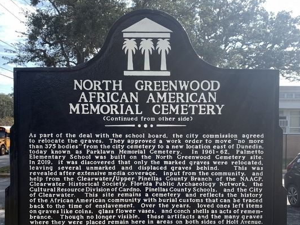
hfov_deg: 47.8
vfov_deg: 36.5
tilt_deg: -2.0
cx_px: 158
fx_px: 338
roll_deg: -0.1
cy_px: 148
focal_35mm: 39
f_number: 1.8
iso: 25
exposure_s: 1/1406
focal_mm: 4.25
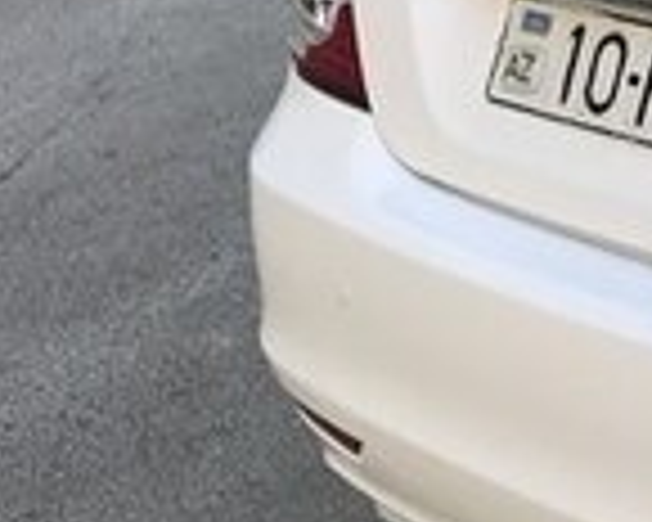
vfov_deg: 11.8
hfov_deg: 14.3
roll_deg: -0.8
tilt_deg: -5.8
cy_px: -286
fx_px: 2393
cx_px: 1043
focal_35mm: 124
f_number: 1.8
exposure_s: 1/469
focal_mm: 3.99
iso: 20
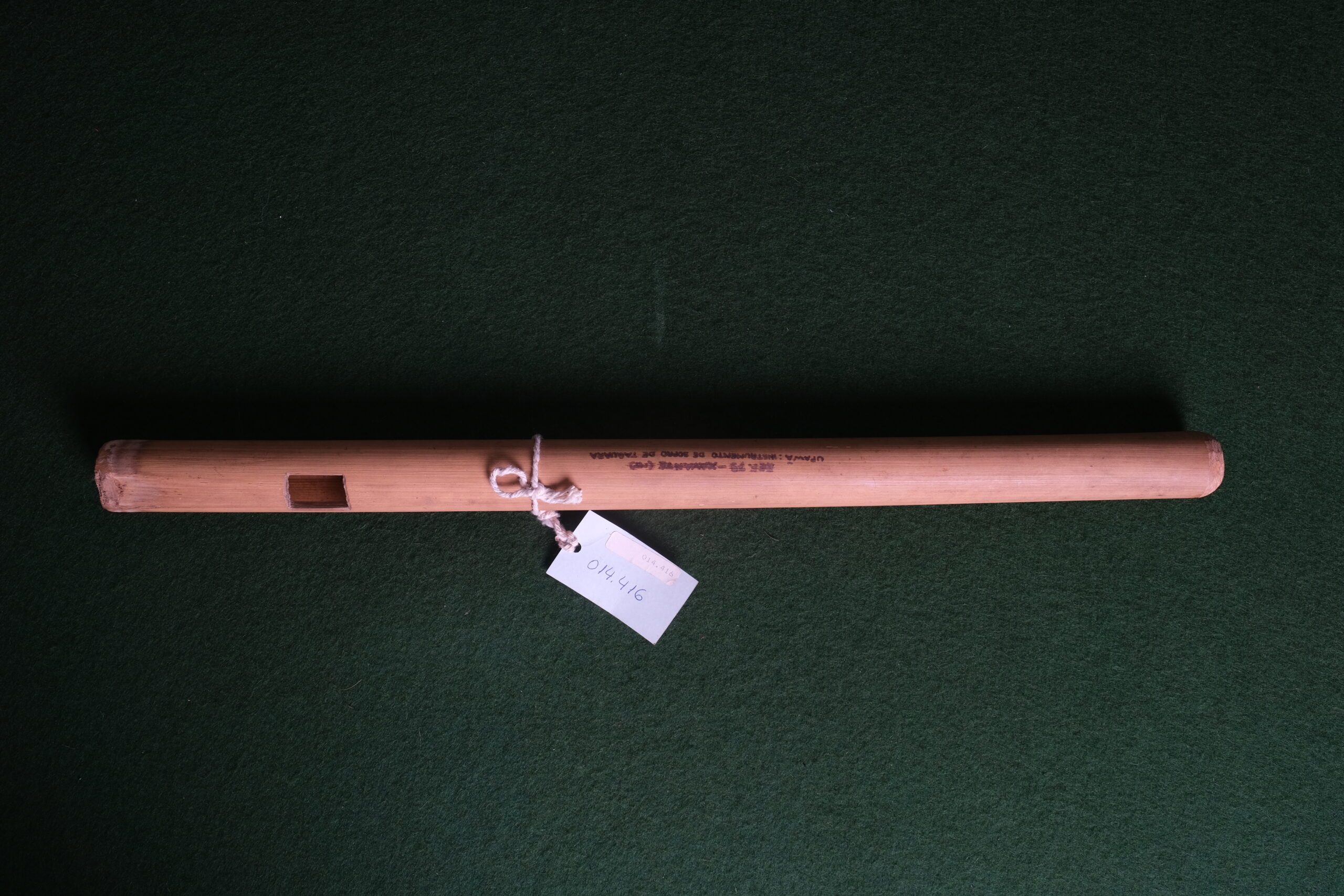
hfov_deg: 60.3
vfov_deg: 42.3
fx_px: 1157
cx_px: 672
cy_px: 448
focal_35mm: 31
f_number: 8
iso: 400
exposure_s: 1/125
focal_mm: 20.6
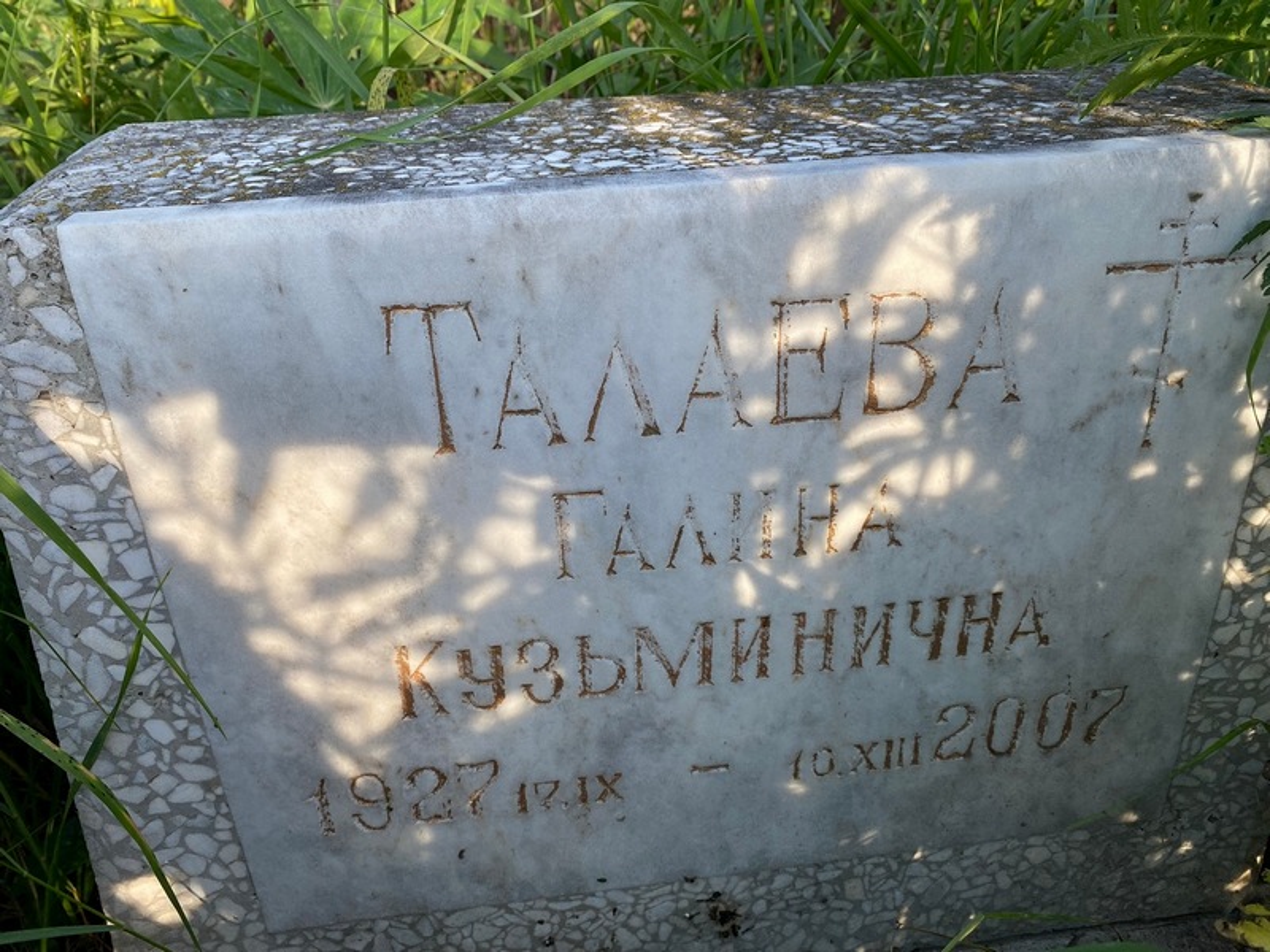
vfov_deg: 53.1
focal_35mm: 26
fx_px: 954
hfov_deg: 67.3
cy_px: 476
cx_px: 635
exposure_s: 1/662
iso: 32
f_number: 1.8
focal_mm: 4.25
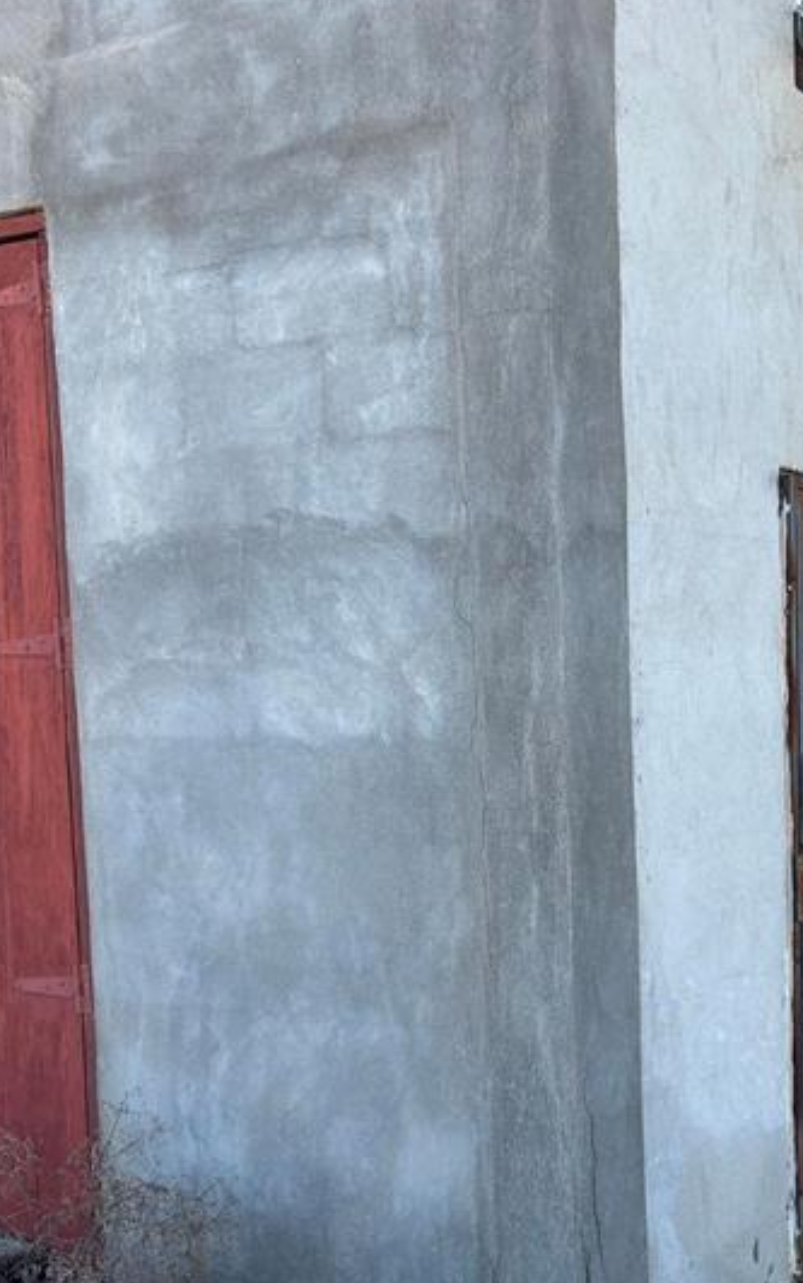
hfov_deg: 23.4
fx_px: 1854
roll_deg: +2.2
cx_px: 798
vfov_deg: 37.8
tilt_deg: -4.8
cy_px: 830
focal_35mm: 53
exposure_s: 1/707
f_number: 1.6
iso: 50
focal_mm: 5.96
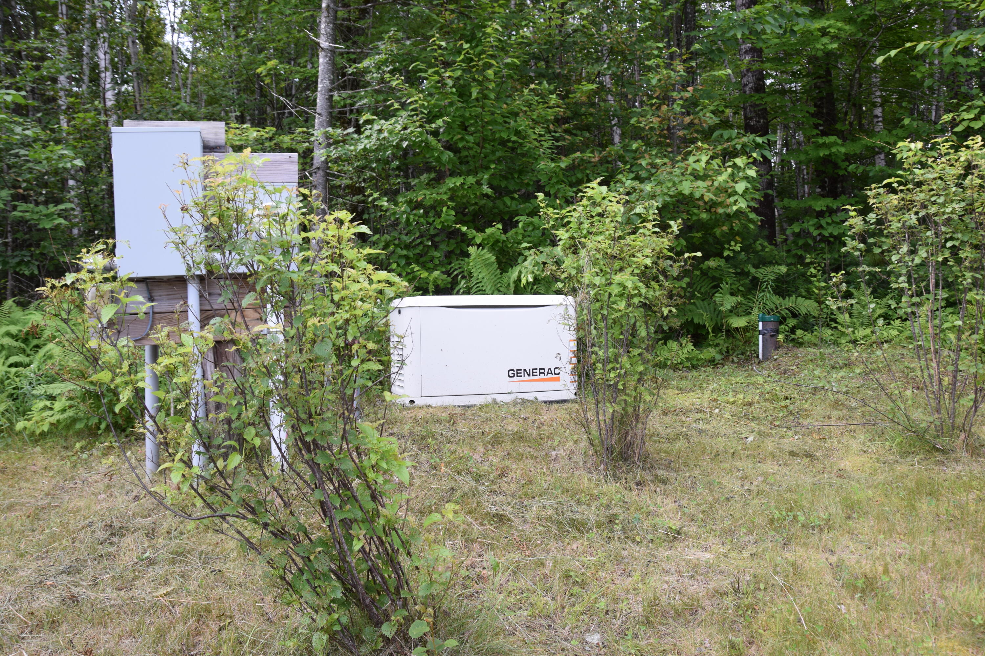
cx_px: 492
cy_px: 328
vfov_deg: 47.9
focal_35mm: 27
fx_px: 739
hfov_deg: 67.4
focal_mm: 18
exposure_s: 1/200
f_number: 7.1
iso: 400
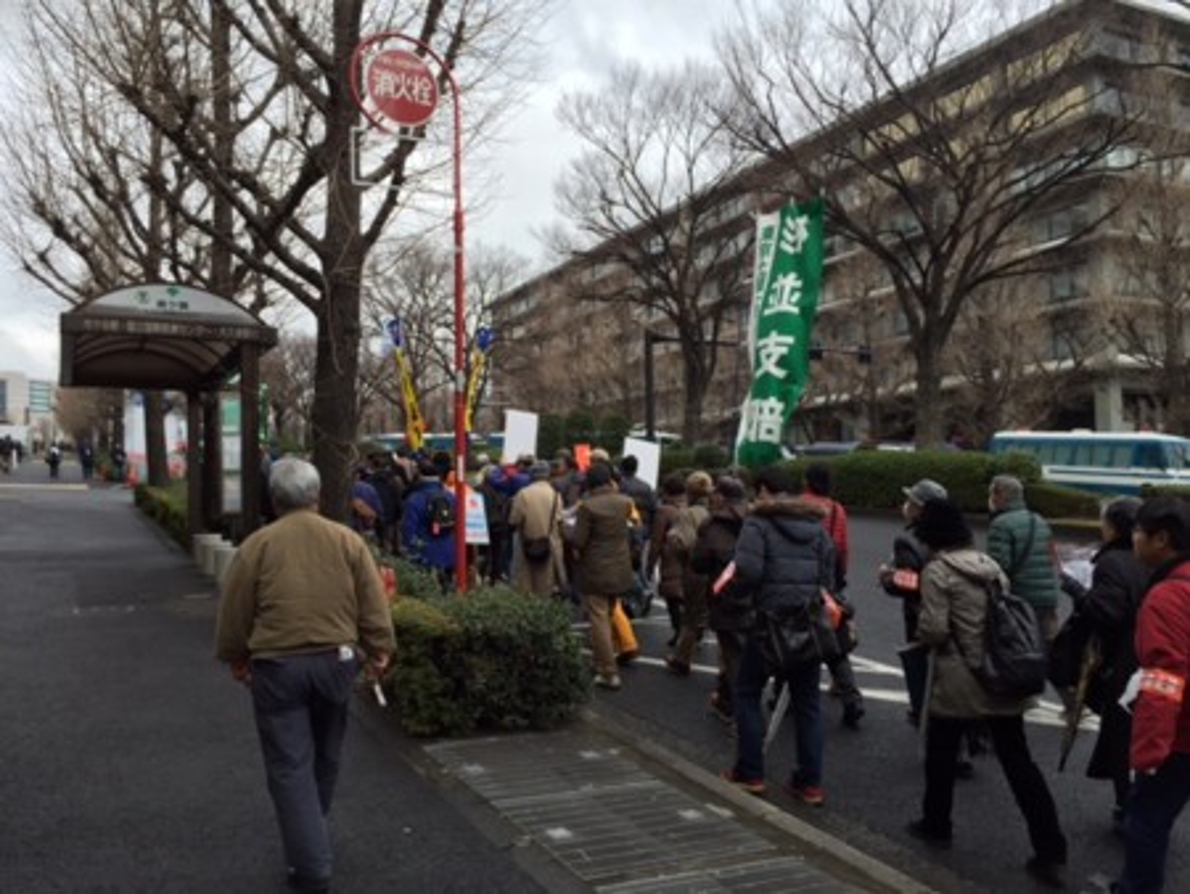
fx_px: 997
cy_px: 447
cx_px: 595
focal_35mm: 29
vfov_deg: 48.3
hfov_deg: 61.6
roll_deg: +0.4
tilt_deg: +2.1
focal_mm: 4.15
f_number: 2.2
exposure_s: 1/306
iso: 32
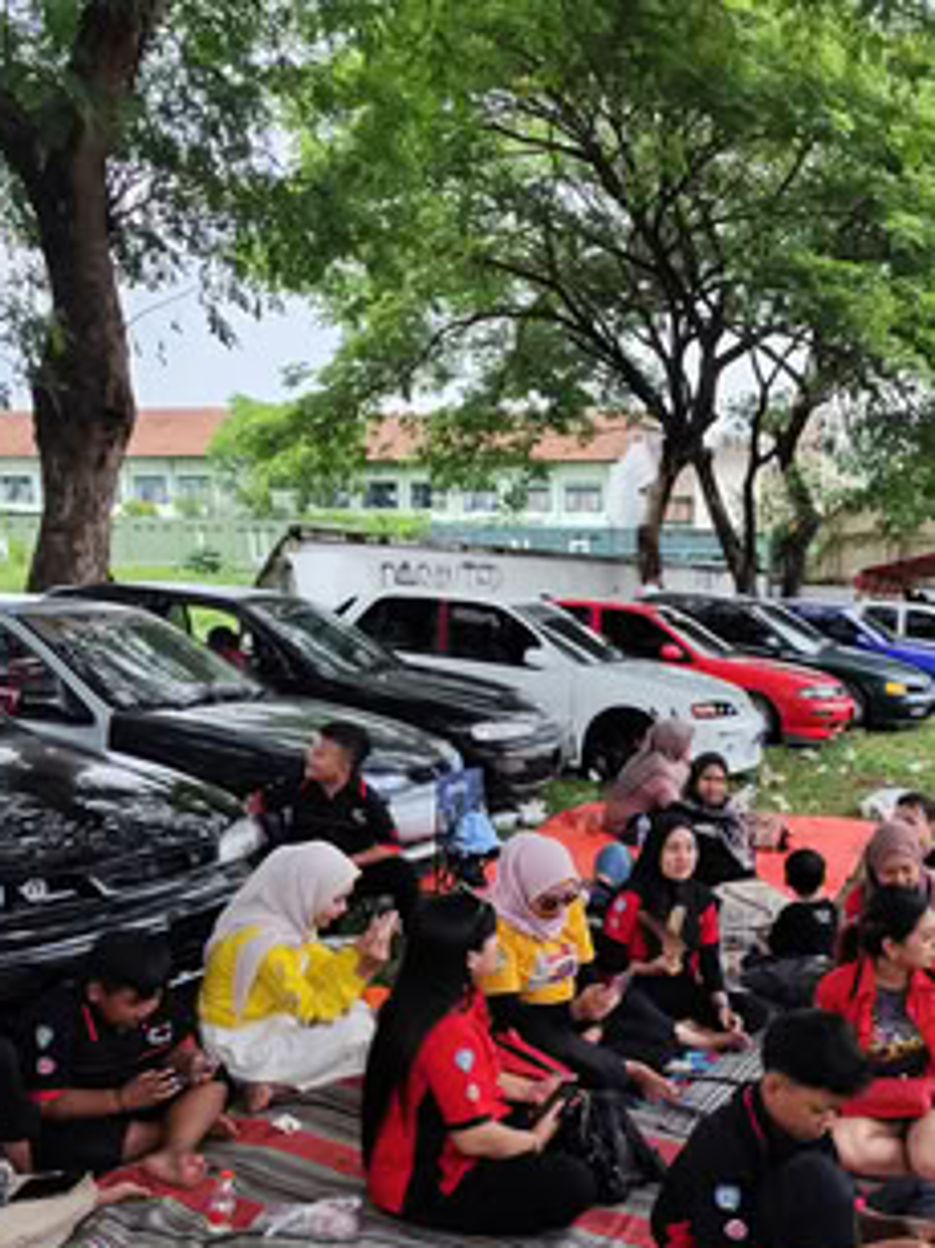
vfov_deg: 49.6
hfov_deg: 38.8
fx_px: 1297
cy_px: 911
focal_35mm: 36
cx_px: 675
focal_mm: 6.19
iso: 50
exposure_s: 1/513
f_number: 1.65
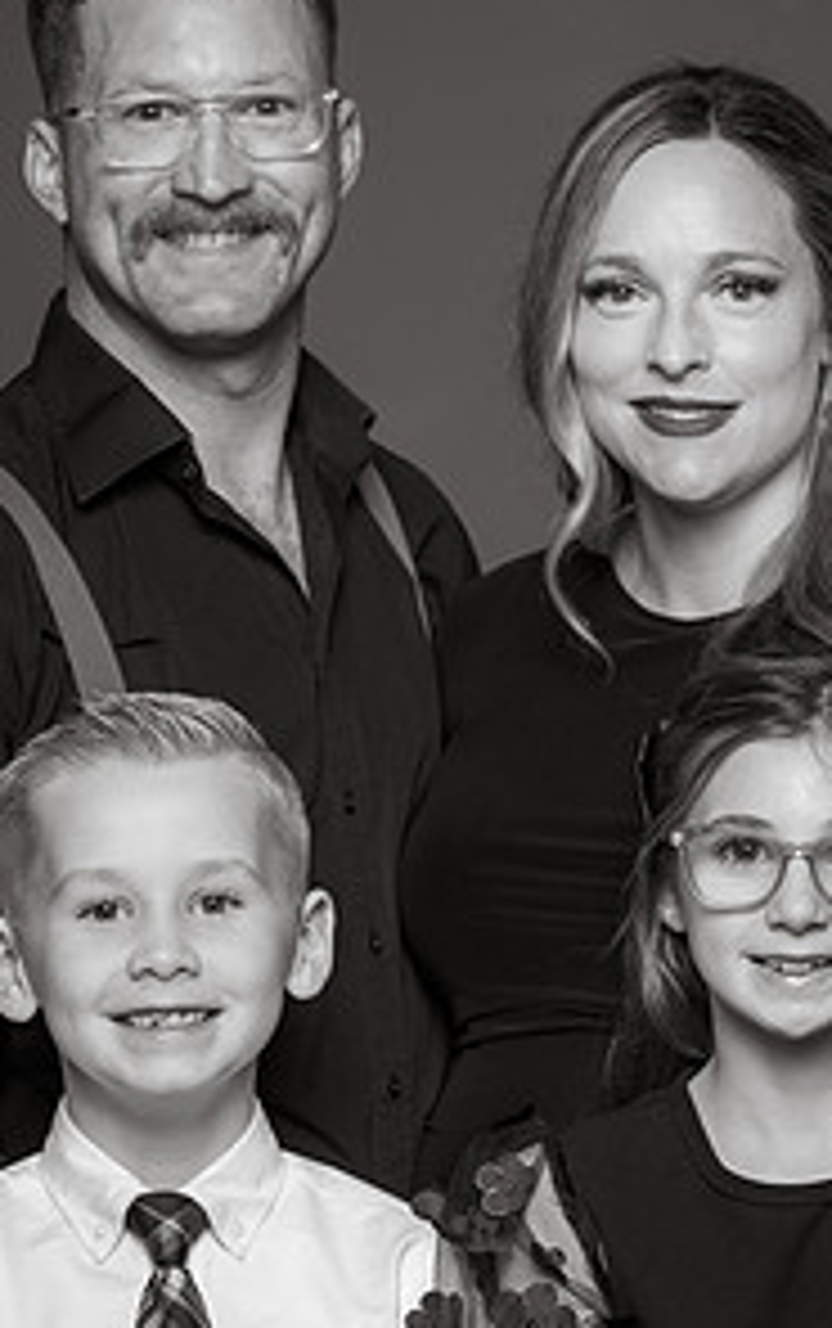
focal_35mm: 233
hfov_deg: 5.6
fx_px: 8433
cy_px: 729
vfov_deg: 9.0
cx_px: 531
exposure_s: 1/160
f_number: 9
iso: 400
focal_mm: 150
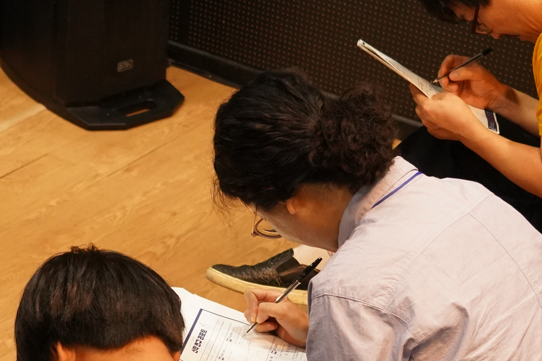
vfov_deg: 12.6
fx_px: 1626
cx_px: 302
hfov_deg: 18.9
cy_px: 289
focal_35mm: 108
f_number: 4.5
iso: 4000
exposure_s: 1/125
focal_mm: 38
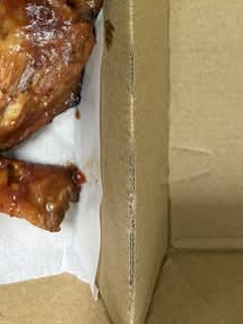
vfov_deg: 25.5
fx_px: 627
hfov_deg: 21.9
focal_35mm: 67
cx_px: 103
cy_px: -83
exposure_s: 1/50
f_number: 1.6
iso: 160
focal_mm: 5.96
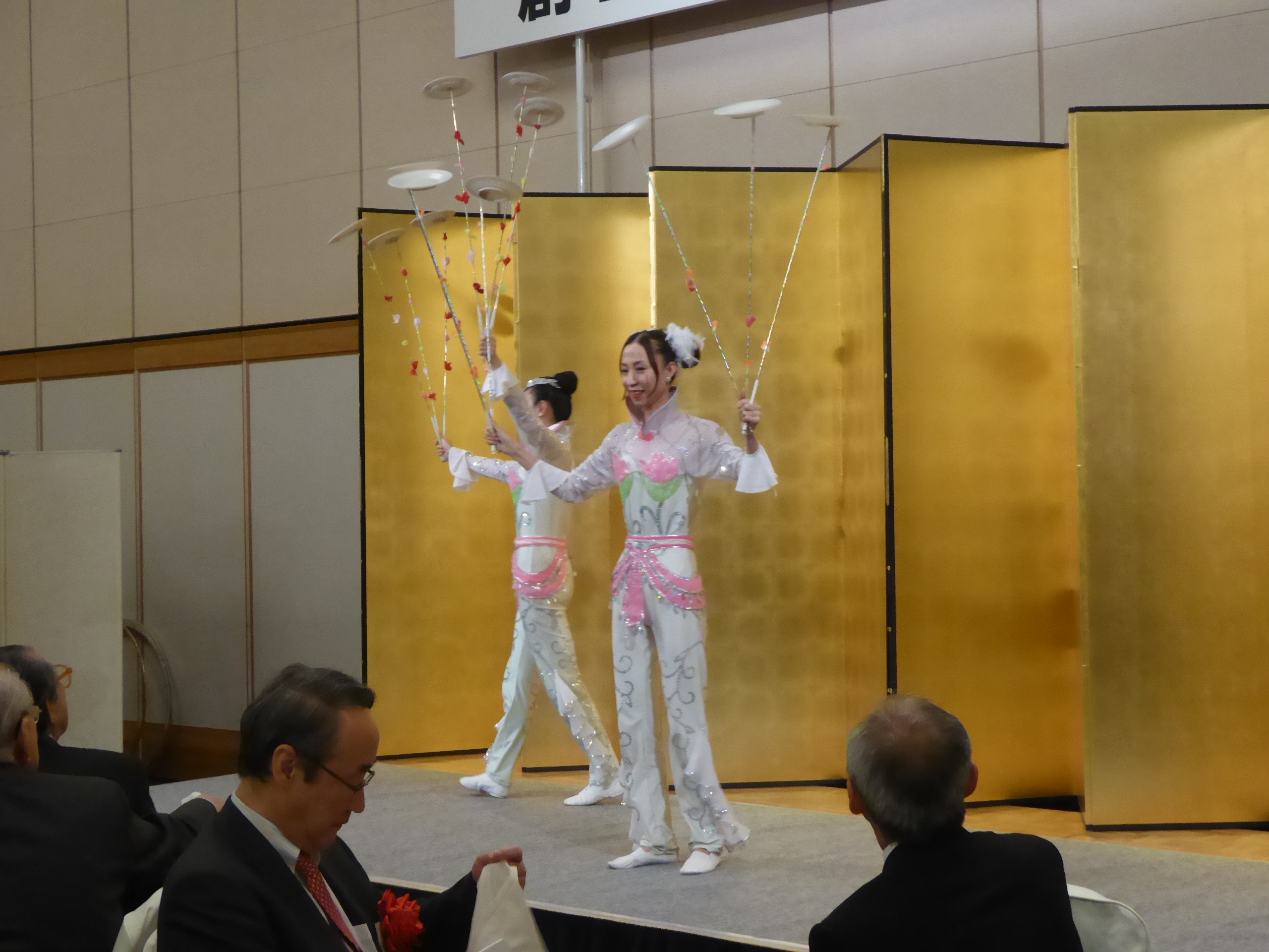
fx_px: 2200
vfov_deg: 24.4
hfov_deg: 32.2
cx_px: 634
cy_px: 476
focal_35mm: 60
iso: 800
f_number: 4.2
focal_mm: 10.3
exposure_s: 1/80
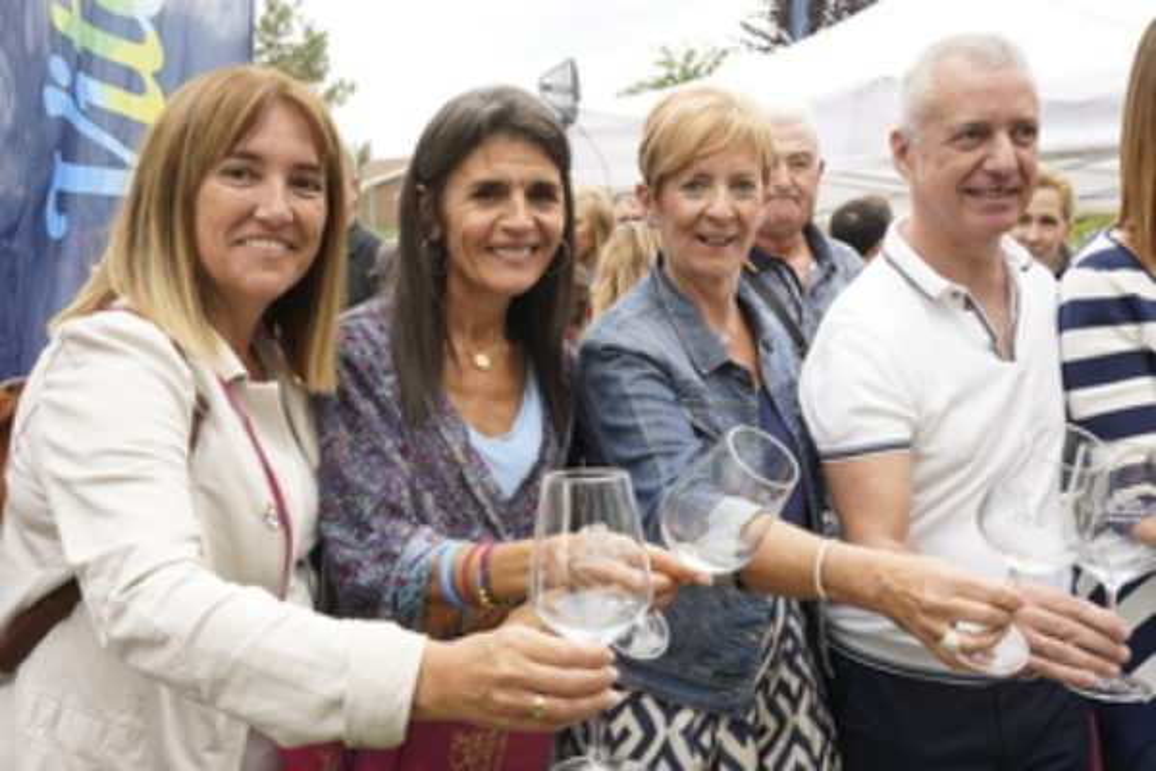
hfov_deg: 54.4
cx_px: 578
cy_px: 386
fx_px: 1124
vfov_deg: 37.9
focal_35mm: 35
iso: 320
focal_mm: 35
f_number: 9
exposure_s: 1/100
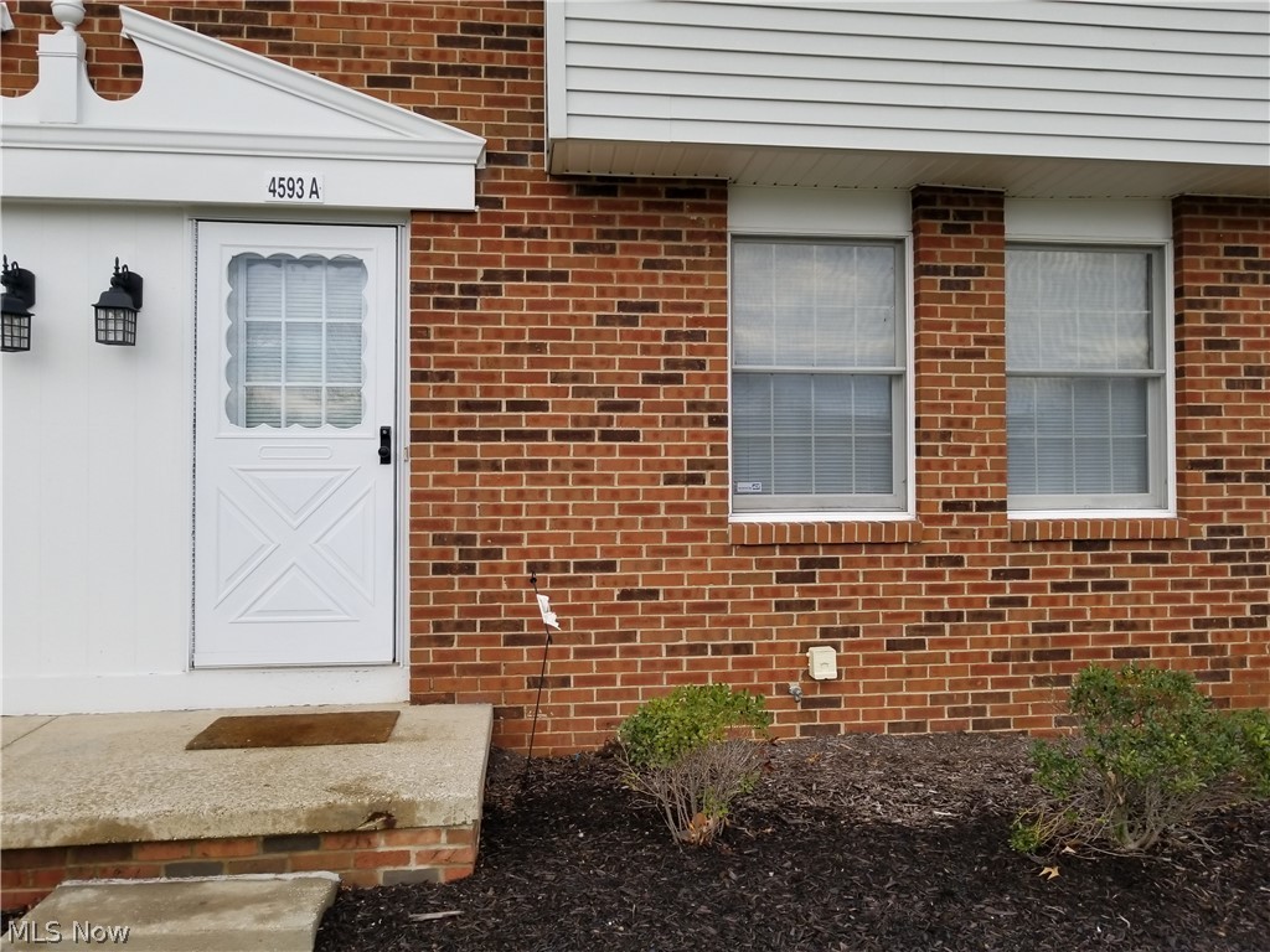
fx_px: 954
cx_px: 635
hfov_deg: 67.3
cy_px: 476
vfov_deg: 53.1
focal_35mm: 26
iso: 50
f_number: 1.7
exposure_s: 1/162
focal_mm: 4.25
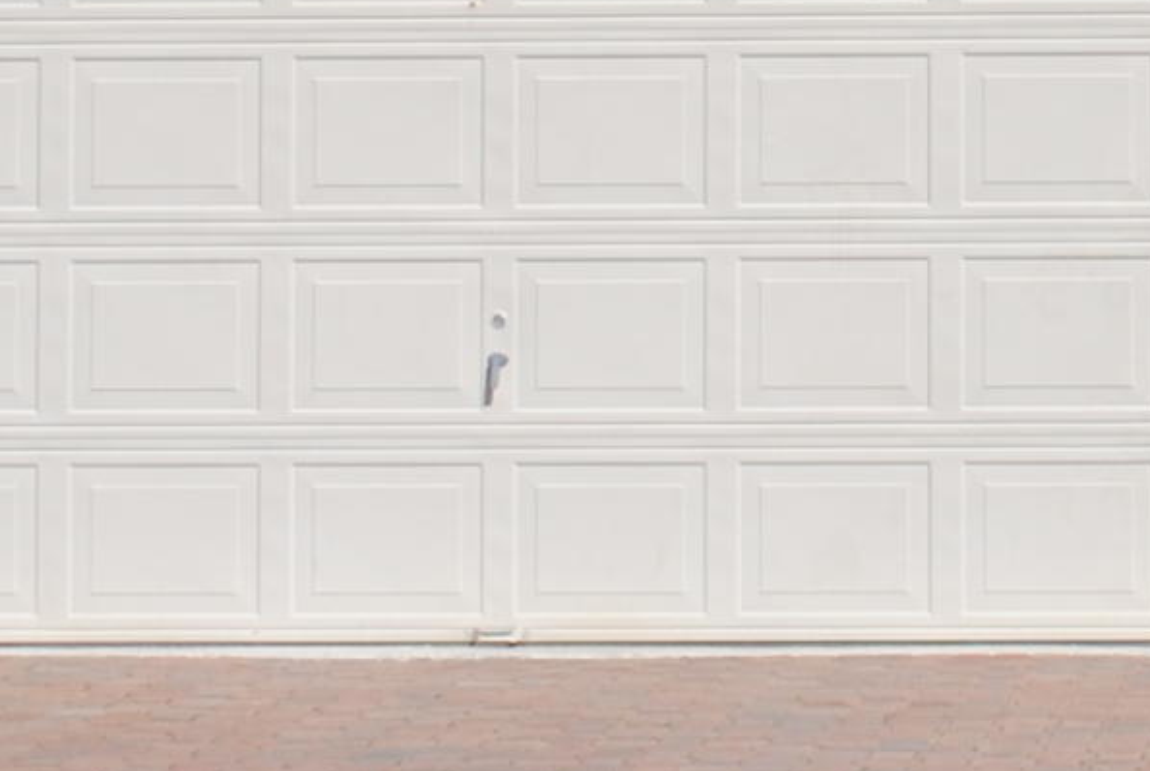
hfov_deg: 9.6
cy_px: -294
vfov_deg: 6.4
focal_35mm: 212
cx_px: 1260
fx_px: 6782
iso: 100
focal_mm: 28
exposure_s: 1/320
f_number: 9
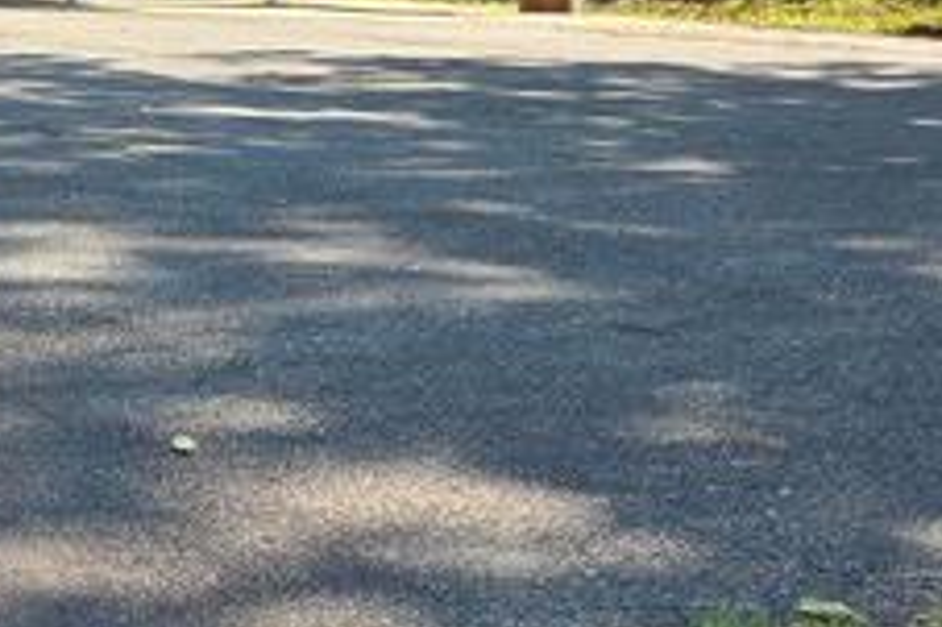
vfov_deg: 12.7
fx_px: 2824
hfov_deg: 16.2
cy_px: 365
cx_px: -710
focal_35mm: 108
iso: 25
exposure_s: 1/854
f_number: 1.8
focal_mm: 5.4
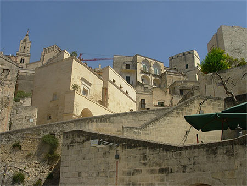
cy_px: 93
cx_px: 124
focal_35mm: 38
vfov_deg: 37.8
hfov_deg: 49.0
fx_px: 271
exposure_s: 1/790
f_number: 4.9
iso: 50
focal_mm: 6.3
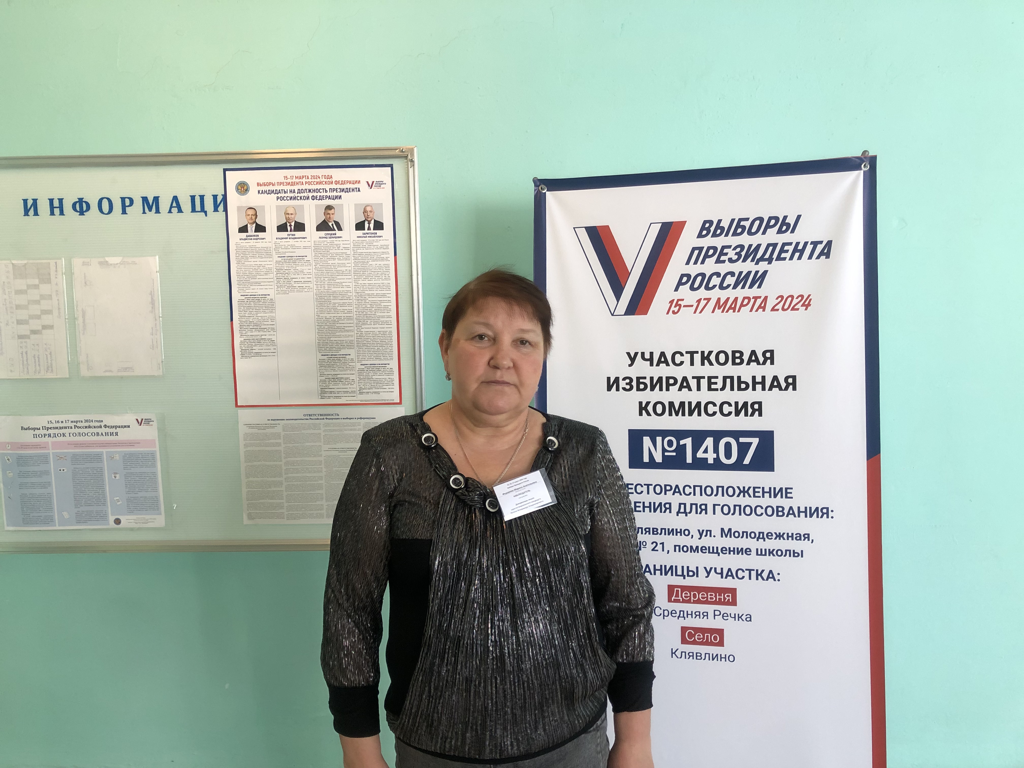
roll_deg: +0.6
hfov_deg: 63.4
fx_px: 828
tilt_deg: -5.9
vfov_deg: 49.7
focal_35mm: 28
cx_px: 512
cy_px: 384
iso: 40
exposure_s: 1/25
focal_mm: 3.99
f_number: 1.8
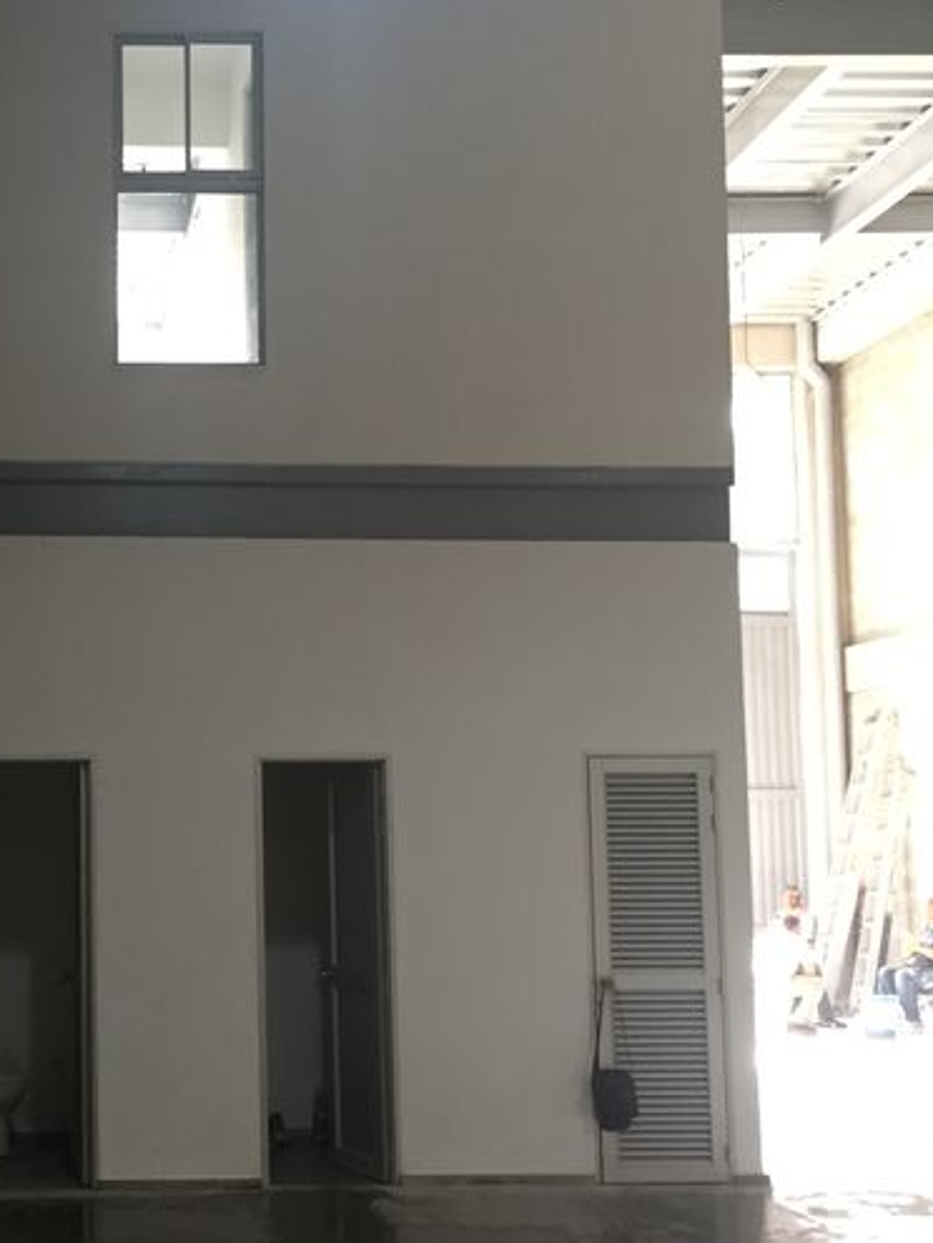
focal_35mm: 39
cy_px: 619
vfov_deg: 47.9
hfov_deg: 35.0
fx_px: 1402
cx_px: 119
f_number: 2.2
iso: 80
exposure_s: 1/30
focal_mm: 4.15
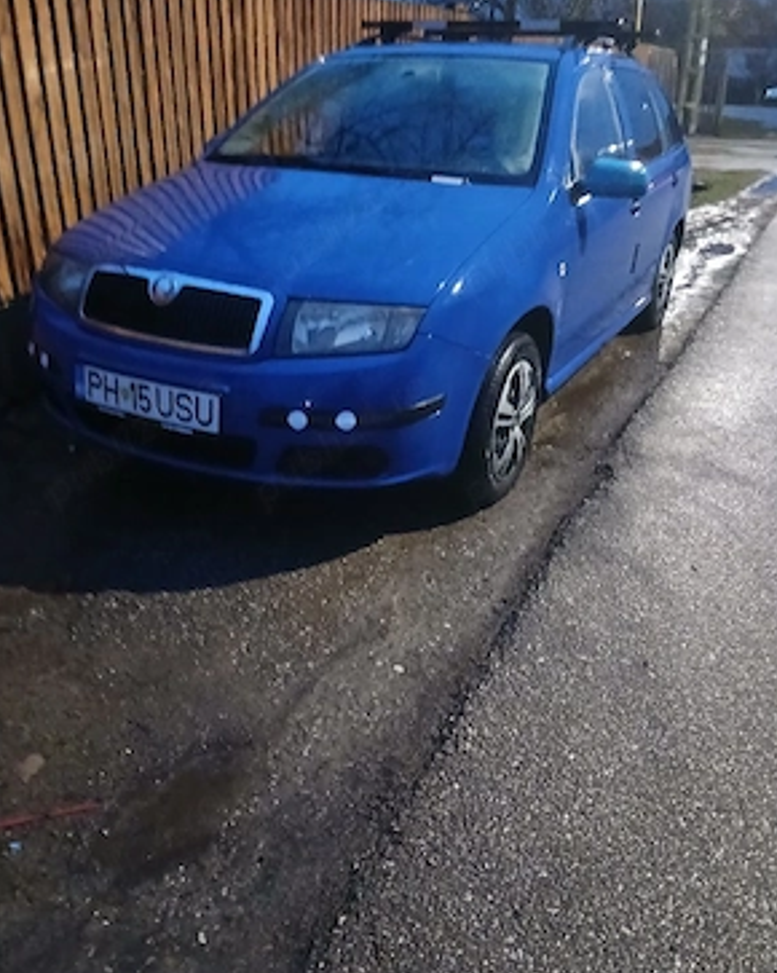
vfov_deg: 62.2
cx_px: 394
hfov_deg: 51.5
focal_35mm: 28
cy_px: 472
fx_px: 806
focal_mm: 3.98
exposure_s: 1/10
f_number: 1.8
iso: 2500
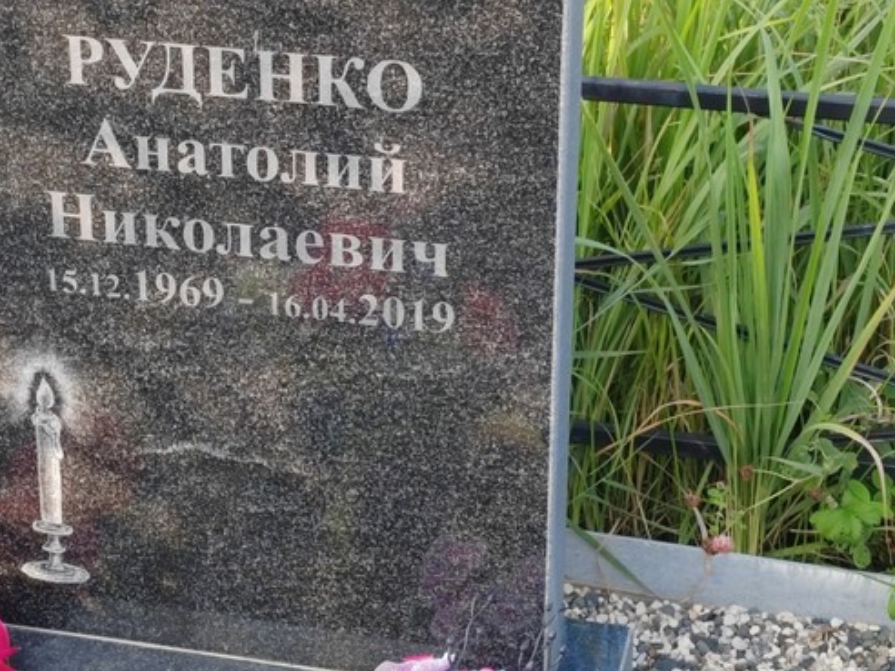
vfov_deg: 16.2
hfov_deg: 21.5
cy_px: 253
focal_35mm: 91
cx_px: 311
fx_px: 2353
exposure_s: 1/140
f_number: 1.9
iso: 100
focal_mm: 5.52
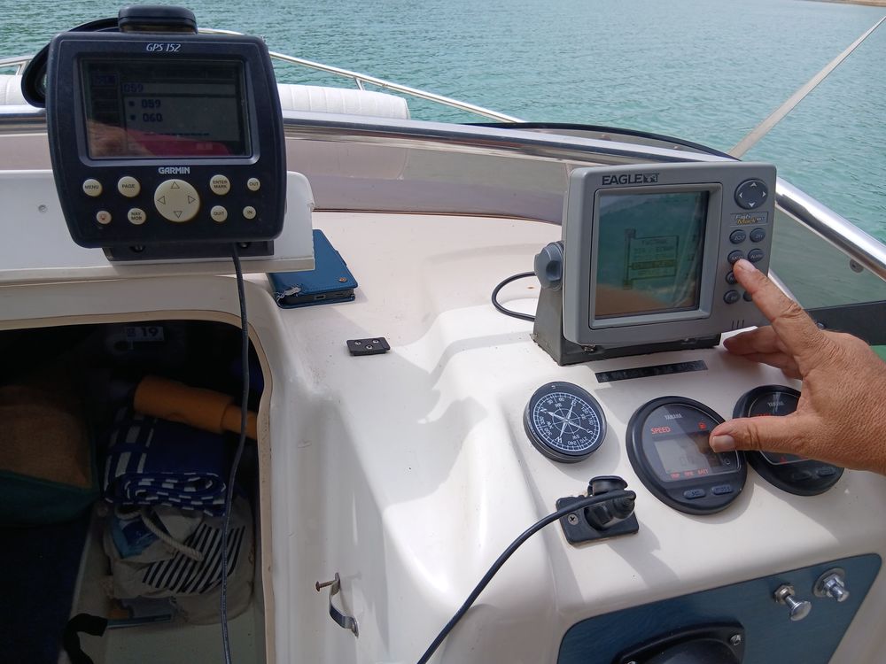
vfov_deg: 53.1
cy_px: 332
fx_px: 665
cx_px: 443
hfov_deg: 67.3
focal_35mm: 26
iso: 20
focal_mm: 3.98
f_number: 1.8
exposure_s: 1/417
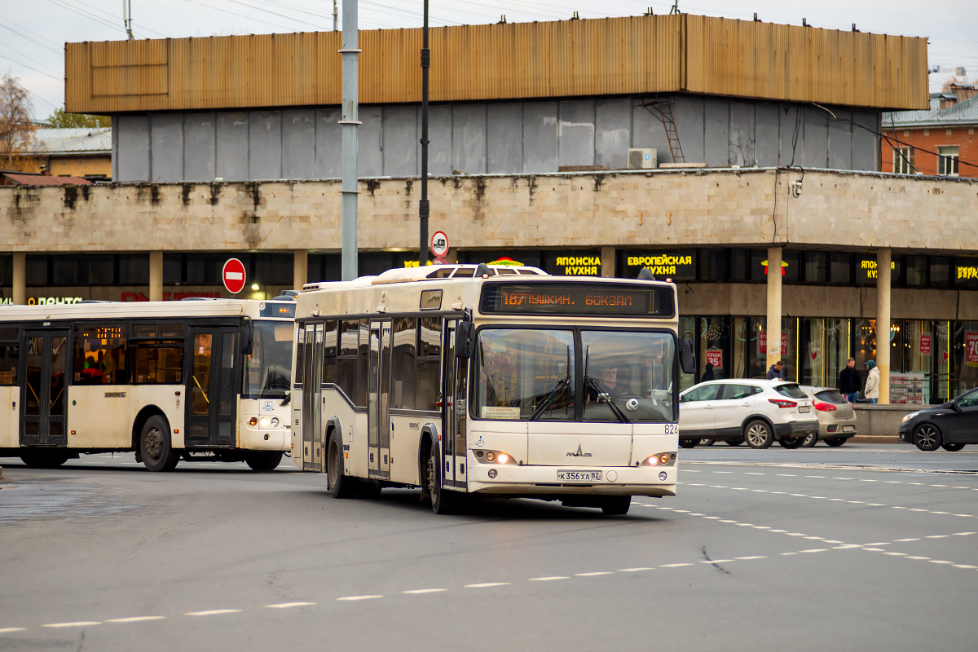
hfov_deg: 15.2
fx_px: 3667
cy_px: 326
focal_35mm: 135
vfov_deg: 10.2
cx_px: 489
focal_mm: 135
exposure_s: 1/500
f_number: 2.8
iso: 320
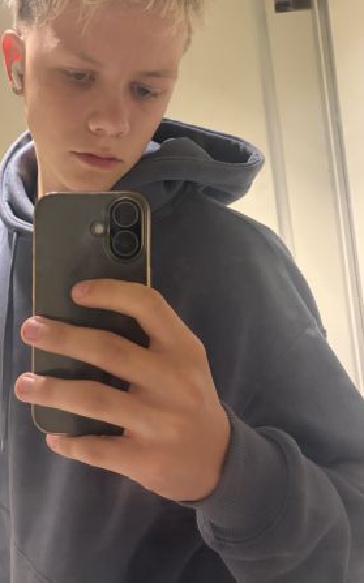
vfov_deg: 52.4
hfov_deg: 33.5
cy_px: 230
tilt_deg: +1.2
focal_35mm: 37
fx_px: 588
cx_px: 80
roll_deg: +6.7
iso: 400
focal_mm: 5.96
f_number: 1.6
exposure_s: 1/50
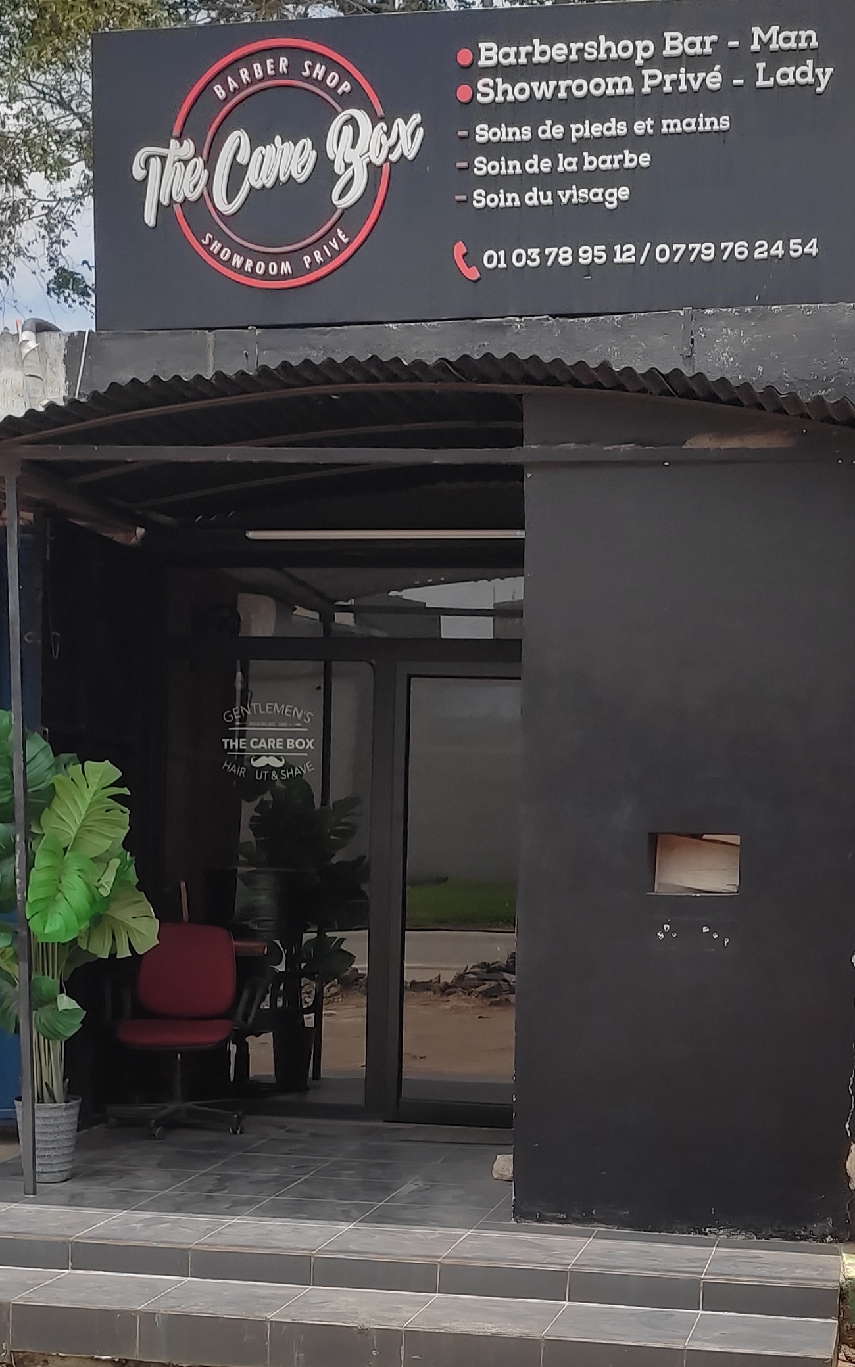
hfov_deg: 44.5
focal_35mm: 28
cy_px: 682
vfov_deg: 66.5
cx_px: 451
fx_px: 1044
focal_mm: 4.74
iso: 100
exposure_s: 1/2105
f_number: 1.79
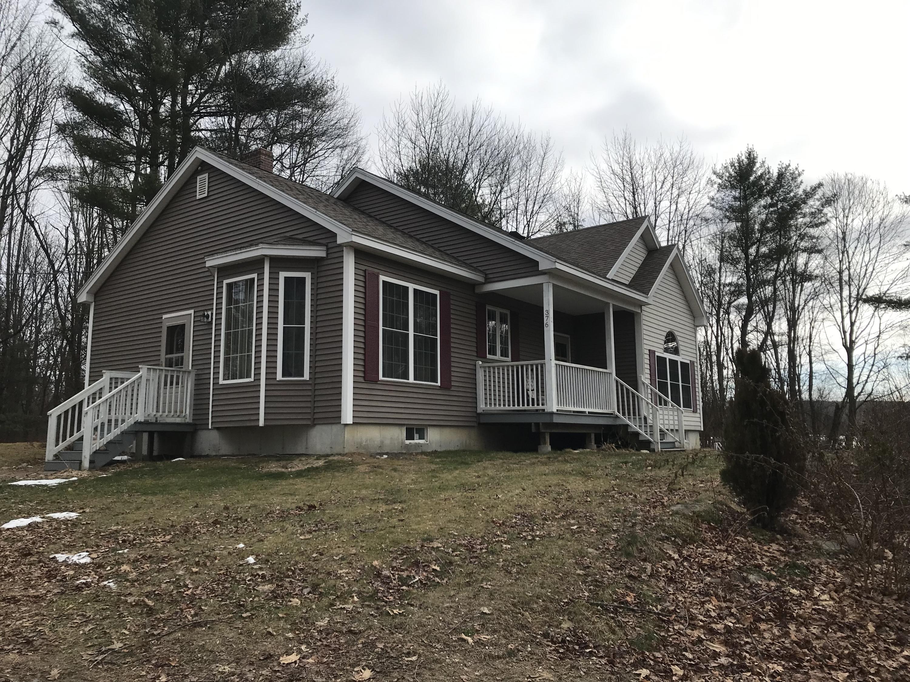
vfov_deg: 49.7
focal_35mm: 28
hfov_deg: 63.4
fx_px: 736
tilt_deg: +9.3
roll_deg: +0.8
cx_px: 455
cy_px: 341
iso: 20
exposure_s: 1/1429
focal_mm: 3.99
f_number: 1.8
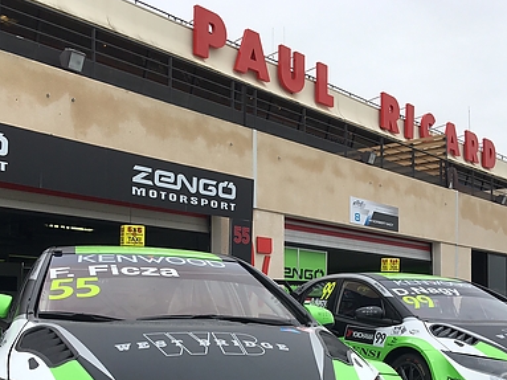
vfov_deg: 28.4
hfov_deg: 38.2
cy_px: 307
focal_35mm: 50
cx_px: 246
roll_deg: -0.2
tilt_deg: +3.3
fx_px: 732
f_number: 2.2
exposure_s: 1/1672
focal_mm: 4.15
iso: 25
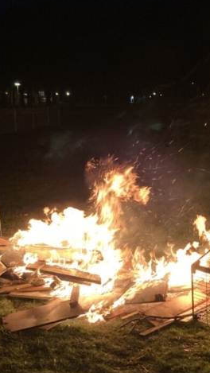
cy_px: 208
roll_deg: -0.6
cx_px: 120
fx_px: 514
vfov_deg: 39.8
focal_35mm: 52
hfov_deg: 23.1
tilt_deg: -11.4
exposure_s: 1/30
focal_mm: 3.99
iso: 400
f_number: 1.8
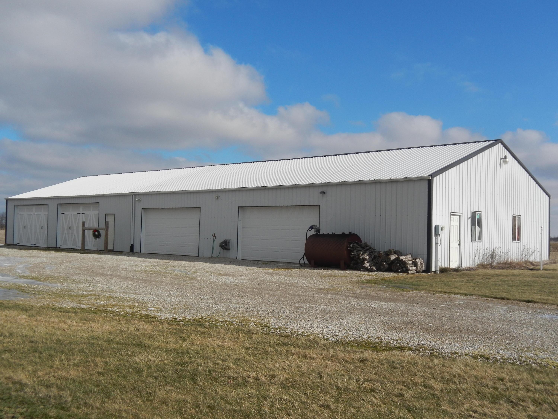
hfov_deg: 50.1
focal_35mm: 37
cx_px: 279
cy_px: 210
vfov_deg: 38.7
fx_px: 596
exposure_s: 1/640
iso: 125
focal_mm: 6.8
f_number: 7.2
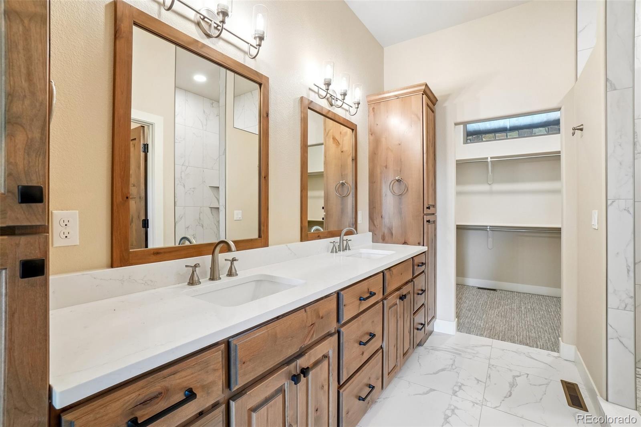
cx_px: 320
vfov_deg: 77.3
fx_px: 267
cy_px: 214
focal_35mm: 15
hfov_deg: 100.4
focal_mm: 10
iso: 320
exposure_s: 1/15
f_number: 8
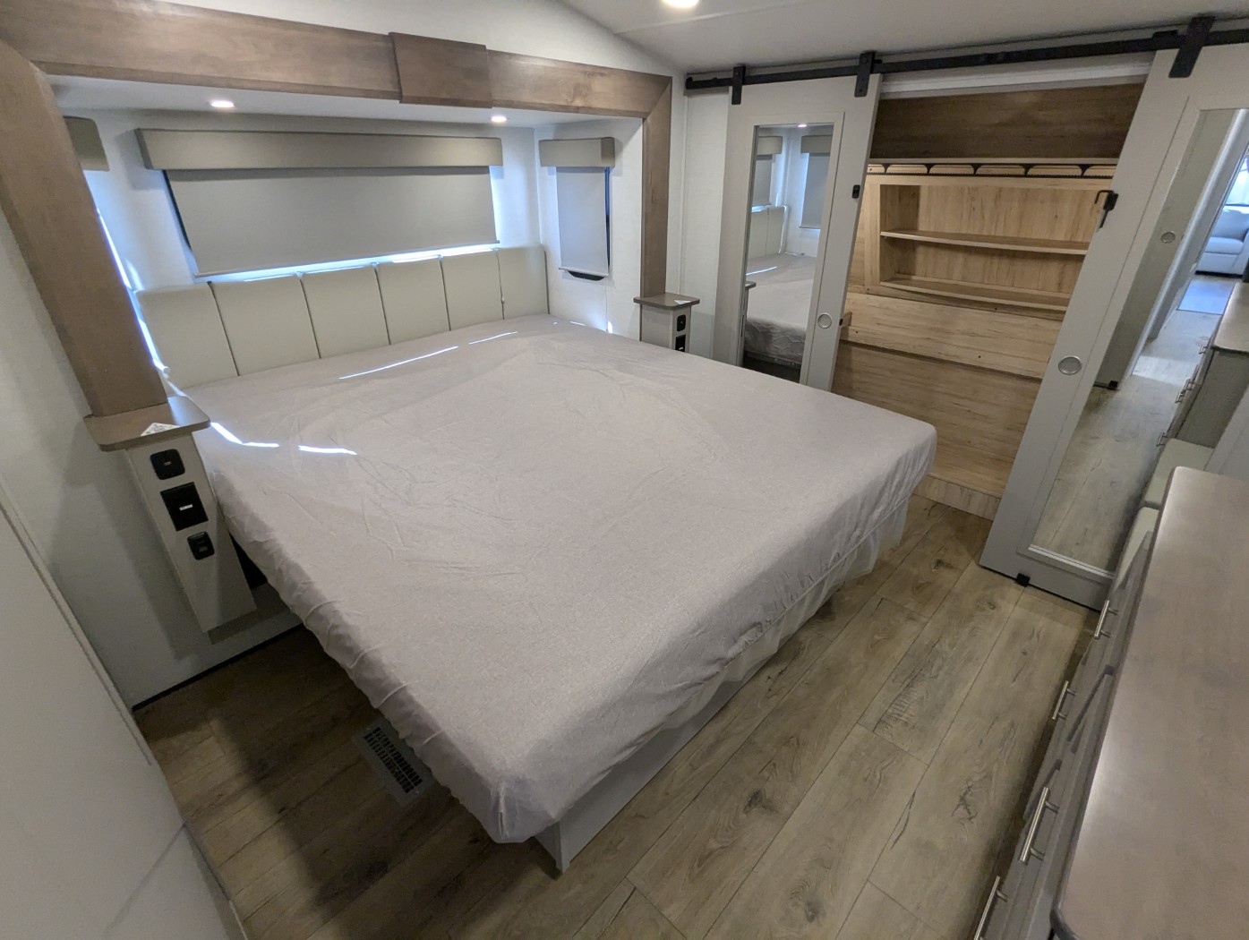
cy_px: 470
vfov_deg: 78.2
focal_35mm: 16
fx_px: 578
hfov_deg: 94.4
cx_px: 624
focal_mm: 2.35
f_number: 2.2
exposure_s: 1/139
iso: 415
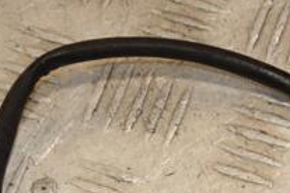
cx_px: 279
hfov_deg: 9.4
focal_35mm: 217
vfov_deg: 6.3
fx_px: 1748
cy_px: 255
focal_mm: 50
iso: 800
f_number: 8
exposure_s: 1/200
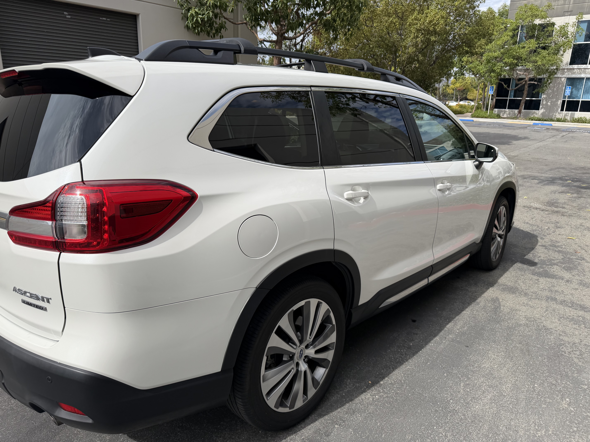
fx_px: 409
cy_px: 221
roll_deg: -1.5
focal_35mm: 24
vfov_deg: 56.8
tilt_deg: -15.9
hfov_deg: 71.6
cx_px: 295
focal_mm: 6.76
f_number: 1.78
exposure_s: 1/4405
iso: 80
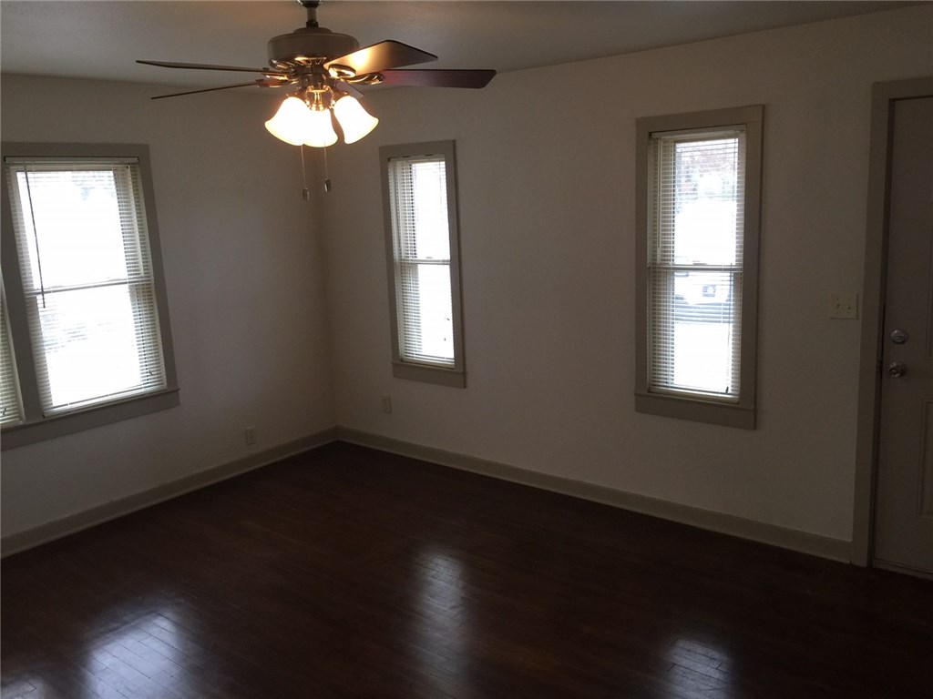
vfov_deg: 48.2
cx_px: 466
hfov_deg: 61.7
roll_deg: +2.0
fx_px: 782
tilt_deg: -10.9
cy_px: 350
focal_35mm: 29
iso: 50
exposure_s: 1/30
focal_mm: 4.15
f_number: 2.2
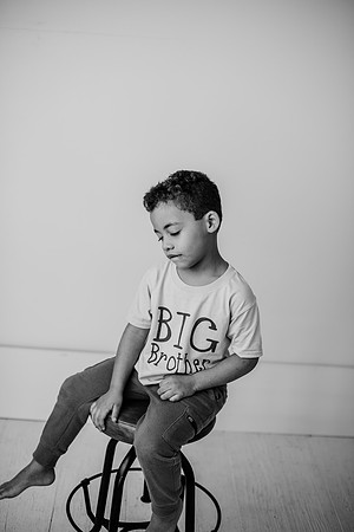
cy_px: 266
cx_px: 177
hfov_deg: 27.0
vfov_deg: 39.6
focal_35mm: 50
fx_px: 737
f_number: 2.2
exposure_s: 1/160
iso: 80
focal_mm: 50
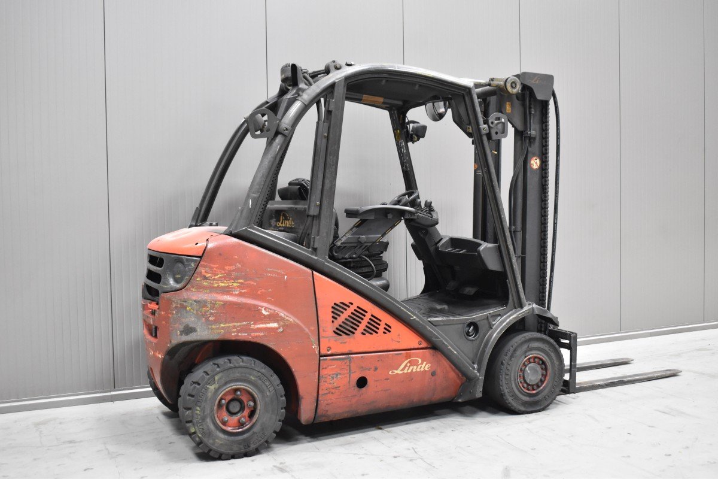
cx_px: 359
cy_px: 240
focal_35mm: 38
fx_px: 748
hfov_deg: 51.3
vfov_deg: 35.5
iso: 1600
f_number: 4.5
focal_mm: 25
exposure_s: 1/25
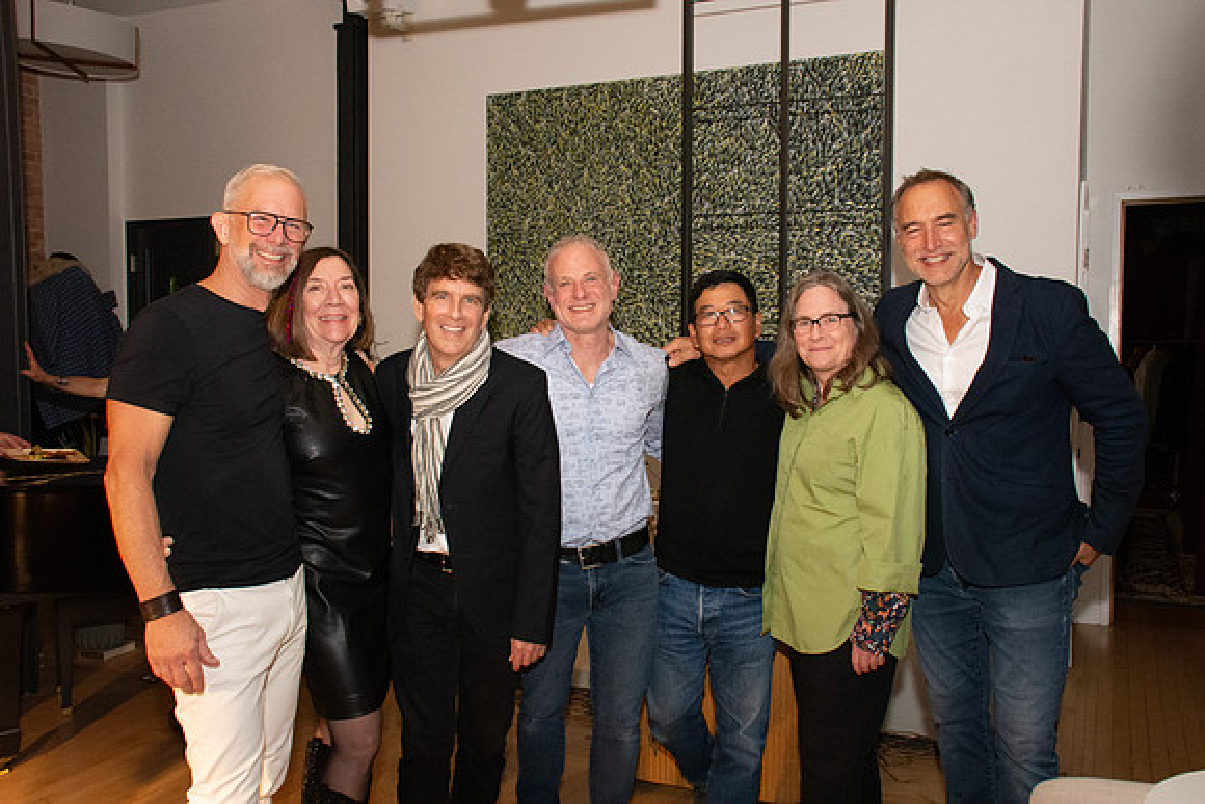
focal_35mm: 33
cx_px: 602
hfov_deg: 57.2
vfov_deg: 40.0
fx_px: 1105
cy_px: 402
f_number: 11
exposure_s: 1/160
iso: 5000
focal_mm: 22
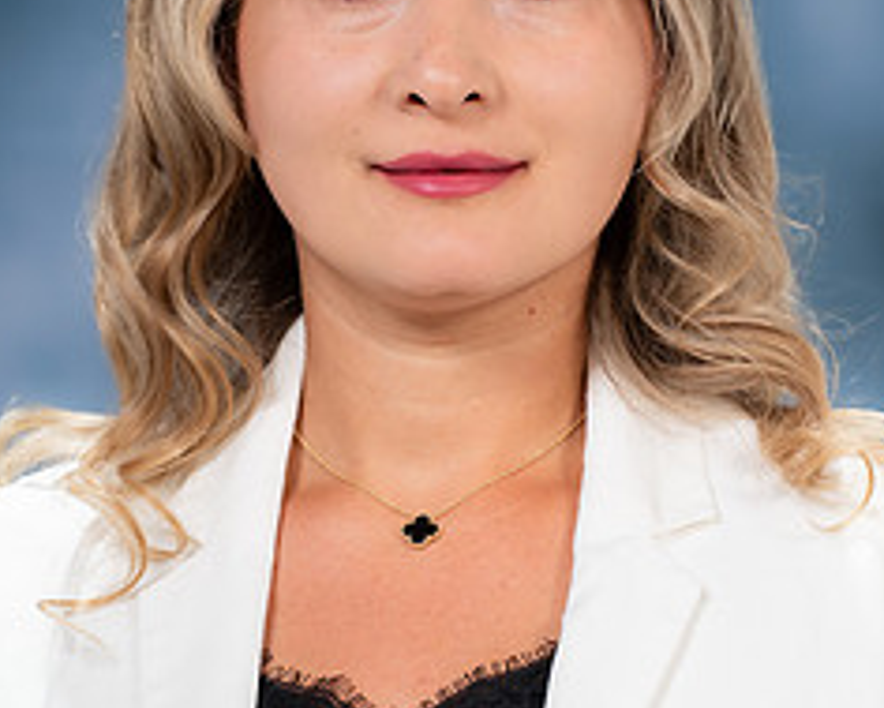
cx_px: 453
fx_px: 8428
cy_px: 363
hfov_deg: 6.0
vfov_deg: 4.8
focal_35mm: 322
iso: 320
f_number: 5.6
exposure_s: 1/200
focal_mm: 180
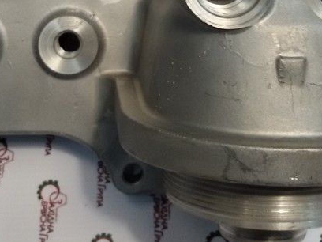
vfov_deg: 19.0
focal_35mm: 76
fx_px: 707
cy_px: 17
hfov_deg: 25.7
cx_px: 164
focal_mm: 2.93
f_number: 2.4
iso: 100
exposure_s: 1/33
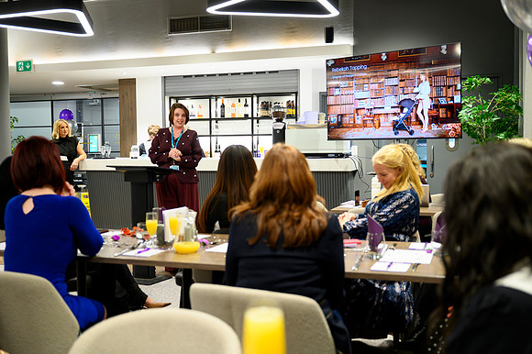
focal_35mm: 39
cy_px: 177
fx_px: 580
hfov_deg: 49.3
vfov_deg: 34.0
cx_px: 266
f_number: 2.8
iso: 2000
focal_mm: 39
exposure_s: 1/125
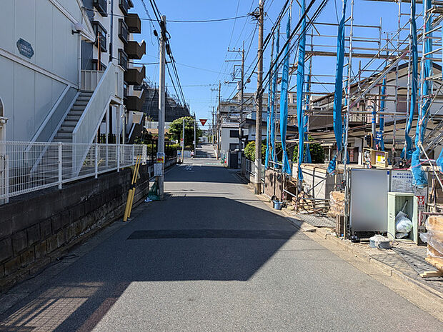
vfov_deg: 56.8
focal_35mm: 24
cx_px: 222
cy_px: 166
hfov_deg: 71.6
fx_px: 307
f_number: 1.7
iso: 29
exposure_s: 1/1391
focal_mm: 4.53
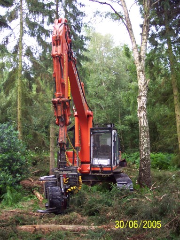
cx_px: 90
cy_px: 120
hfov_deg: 37.7
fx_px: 264
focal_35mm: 38
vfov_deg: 49.0
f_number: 2.8
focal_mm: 8
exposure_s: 1/30
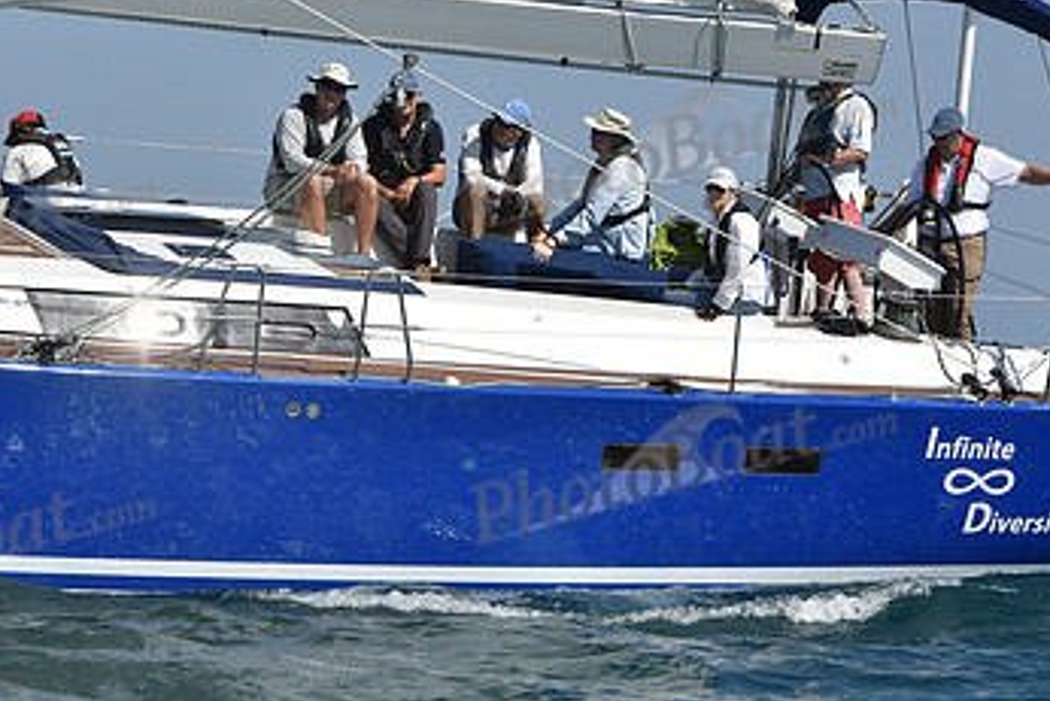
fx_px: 7820
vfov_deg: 5.1
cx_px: 316
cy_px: 350
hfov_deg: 7.7
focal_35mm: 268
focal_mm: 160
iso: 250
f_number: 8
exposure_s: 1/1600
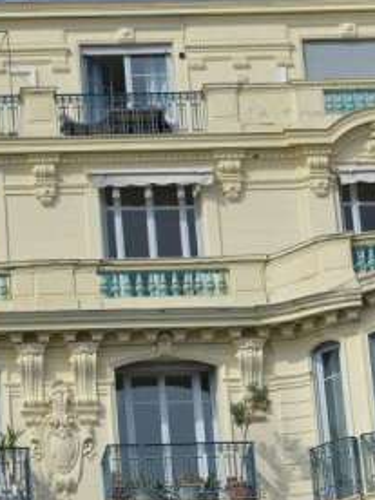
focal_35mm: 184
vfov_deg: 10.7
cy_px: 391
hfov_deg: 7.9
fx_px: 2658
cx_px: -226
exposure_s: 1/320
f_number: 7.1
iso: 125
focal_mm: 66
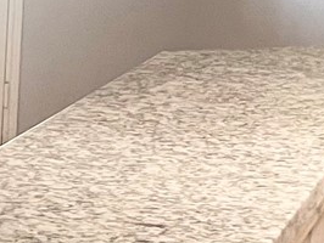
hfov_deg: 8.7
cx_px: -516
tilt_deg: -5.7
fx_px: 1874
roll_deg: -1.3
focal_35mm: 200
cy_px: 35
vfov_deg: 7.4
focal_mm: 5.1
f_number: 1.6
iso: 80
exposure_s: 1/60
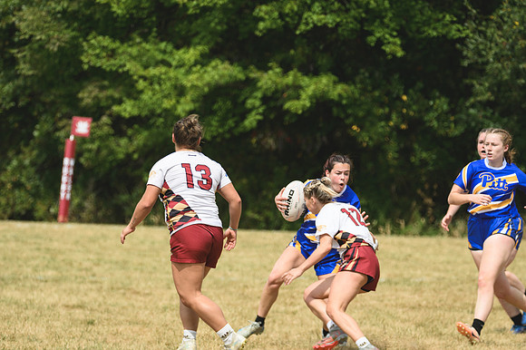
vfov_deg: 3.1
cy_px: 175
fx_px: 6571
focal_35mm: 450
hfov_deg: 4.6
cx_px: 263
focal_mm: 300
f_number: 5.6
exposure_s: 1/1000
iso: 180
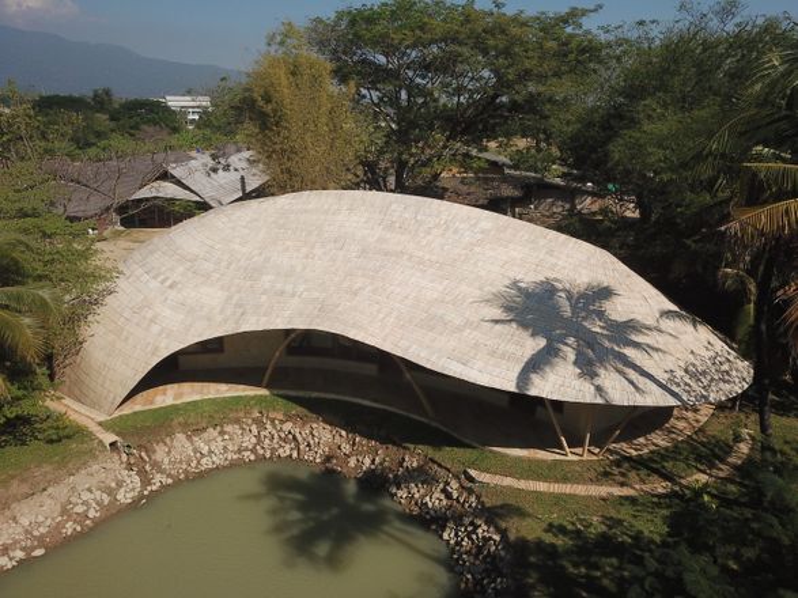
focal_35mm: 26
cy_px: 299
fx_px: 599
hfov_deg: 67.3
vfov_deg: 53.0
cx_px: 399
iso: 100
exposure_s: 1/2463
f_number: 2.2
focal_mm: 4.7
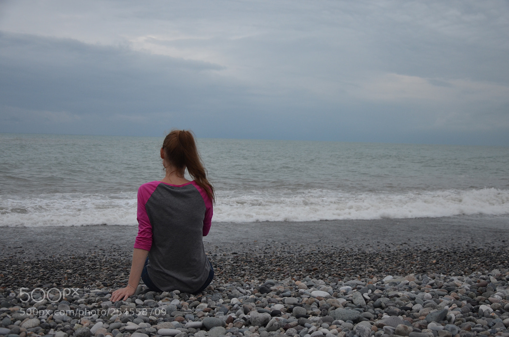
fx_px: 592
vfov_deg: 31.7
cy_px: 168
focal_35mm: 42
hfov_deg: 46.5
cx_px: 254
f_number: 4
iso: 640
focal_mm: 28
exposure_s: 1/60
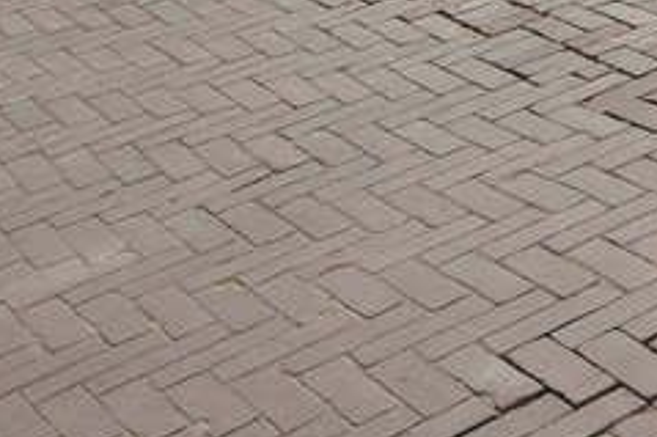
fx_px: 1878
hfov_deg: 17.3
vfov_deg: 12.3
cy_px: -328
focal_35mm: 103
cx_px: 1067
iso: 200
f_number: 13
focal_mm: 24
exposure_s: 1/250
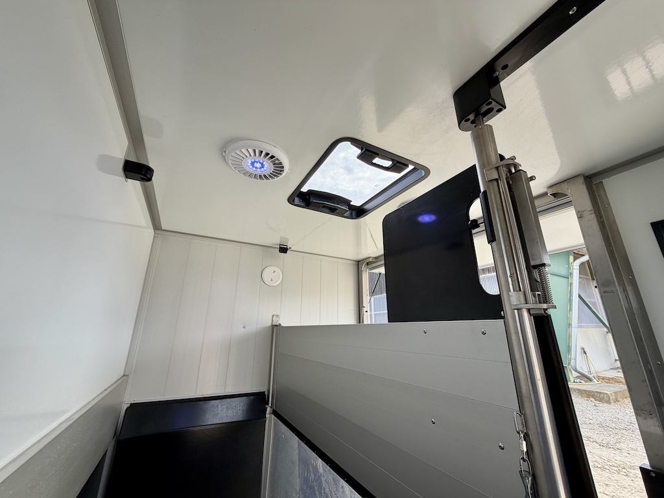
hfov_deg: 102.1
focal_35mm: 14
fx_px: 269
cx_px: 332
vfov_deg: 85.7
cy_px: 249
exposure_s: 1/266
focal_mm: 2.22
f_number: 2.2
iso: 50
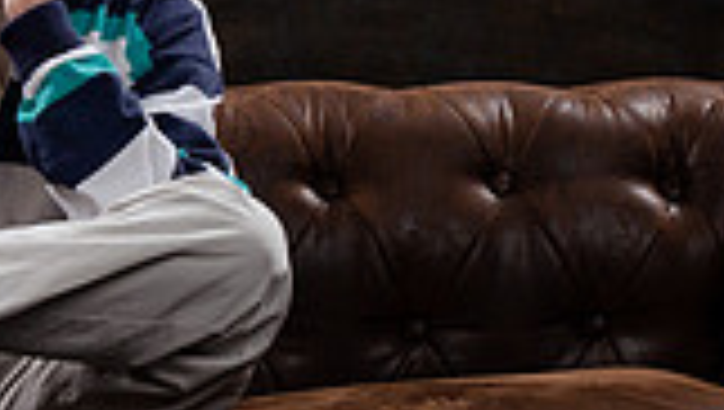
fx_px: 4228
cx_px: 25
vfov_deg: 5.5
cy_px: 117
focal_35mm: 220
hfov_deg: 9.7
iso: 640
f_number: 6.3
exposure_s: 1/200
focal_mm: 48
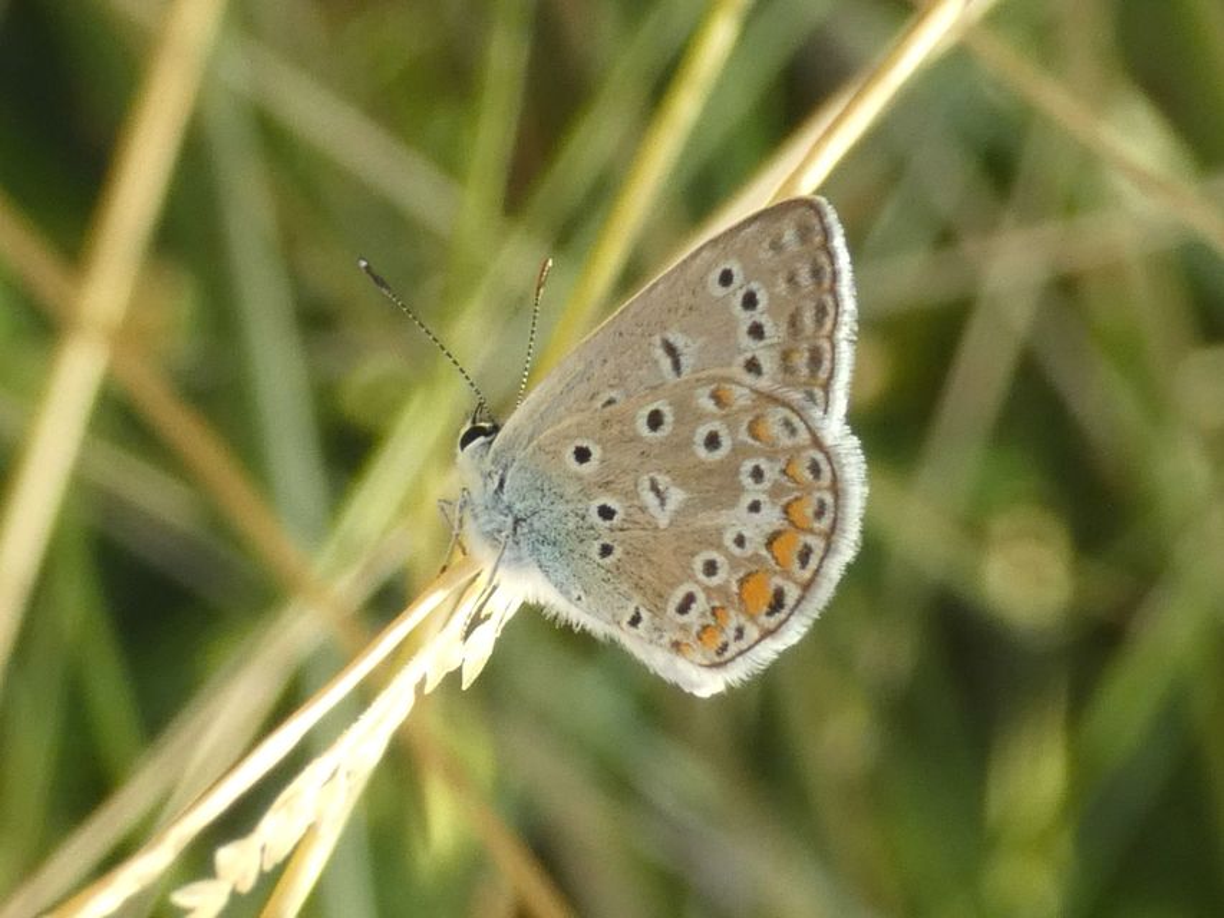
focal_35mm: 138
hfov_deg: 14.3
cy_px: 459
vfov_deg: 10.8
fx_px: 4880
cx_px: 612
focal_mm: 24.7
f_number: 5.3
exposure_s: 1/80
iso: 200
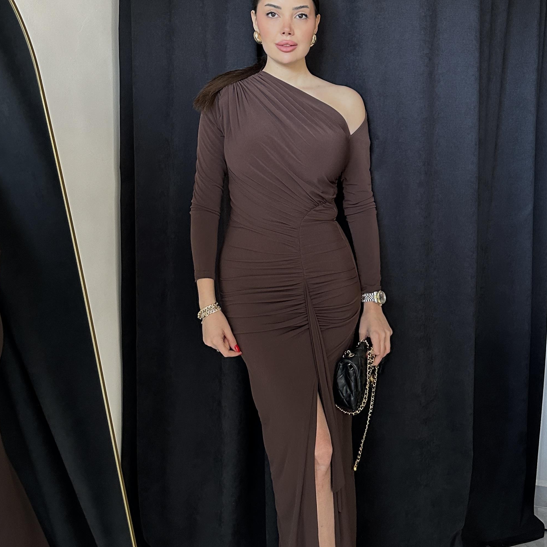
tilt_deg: -5.3
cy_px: 189
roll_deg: -0.8
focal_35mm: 43
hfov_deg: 39.2
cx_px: 291
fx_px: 769
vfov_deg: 38.8
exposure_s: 1/60
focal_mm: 6.86
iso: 400
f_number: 1.78
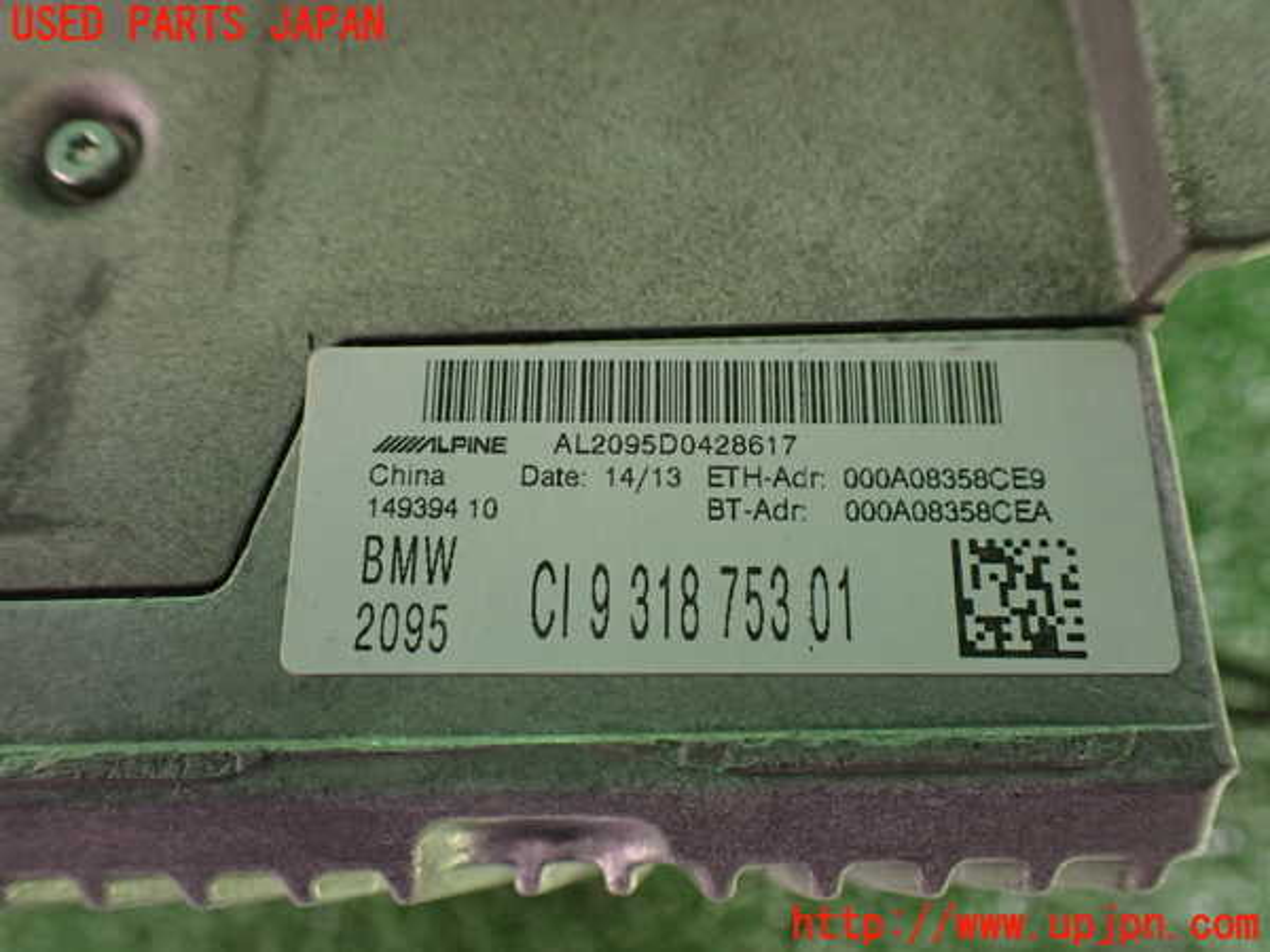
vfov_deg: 46.8
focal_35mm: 30
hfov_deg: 60.0
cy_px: 476
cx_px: 635
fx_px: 1101
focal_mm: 5.4
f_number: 2.3
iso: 320
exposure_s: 1/125
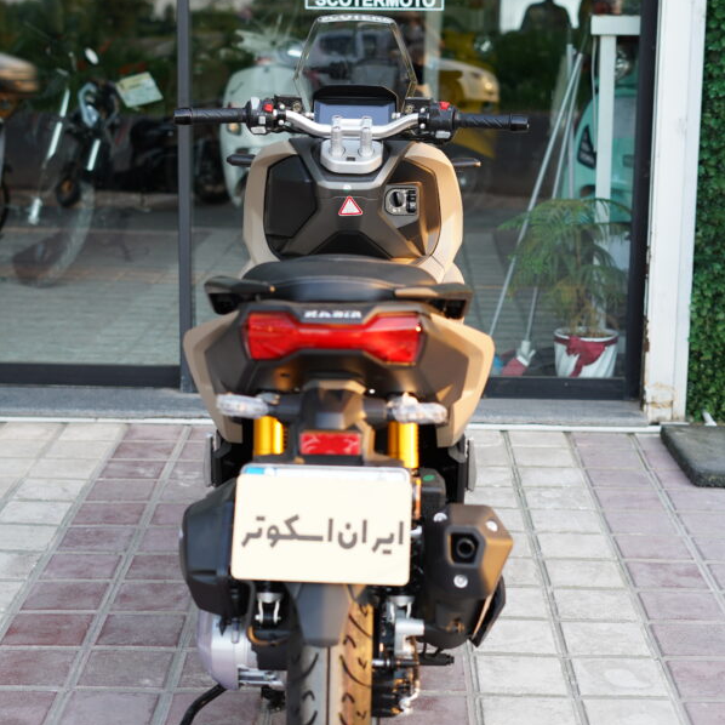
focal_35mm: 64
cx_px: 362
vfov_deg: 26.9
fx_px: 1517
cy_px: 344
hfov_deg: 26.9
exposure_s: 1/80
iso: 160
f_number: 2.8
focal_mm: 50
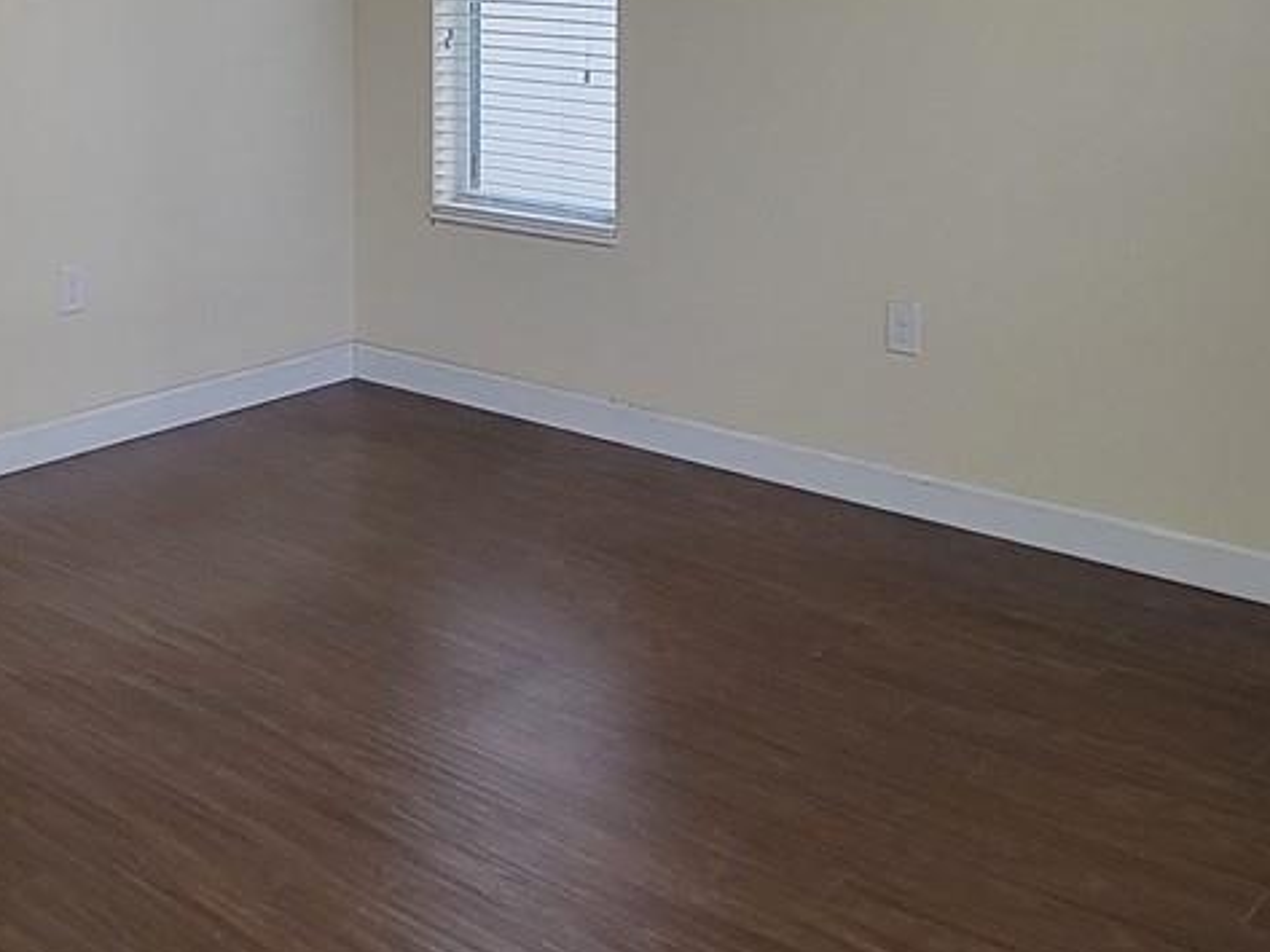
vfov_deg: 30.6
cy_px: 3
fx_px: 1615
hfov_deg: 40.6
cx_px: 199
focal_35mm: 44
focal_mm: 2.2
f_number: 2.2
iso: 250
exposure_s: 1/60
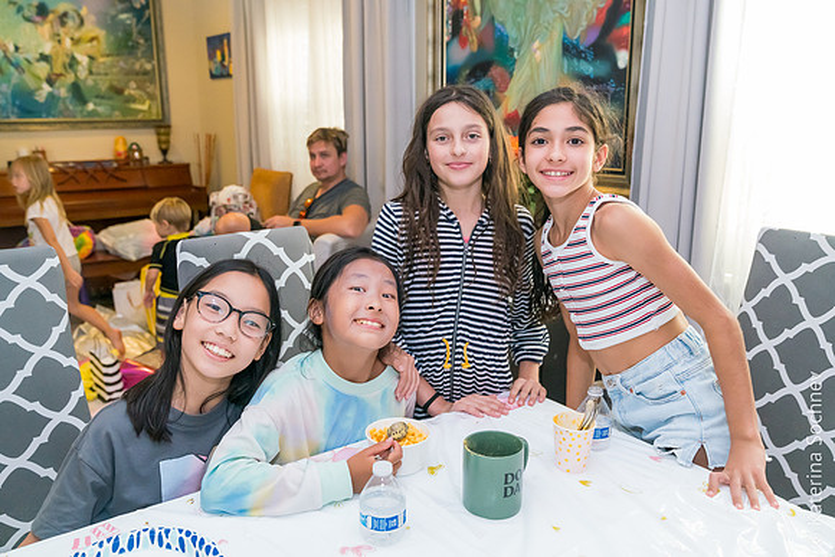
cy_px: 278
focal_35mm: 31
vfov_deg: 42.3
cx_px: 418
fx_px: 719
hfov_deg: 60.3
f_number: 4.5
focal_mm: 31
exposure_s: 1/250
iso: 6400
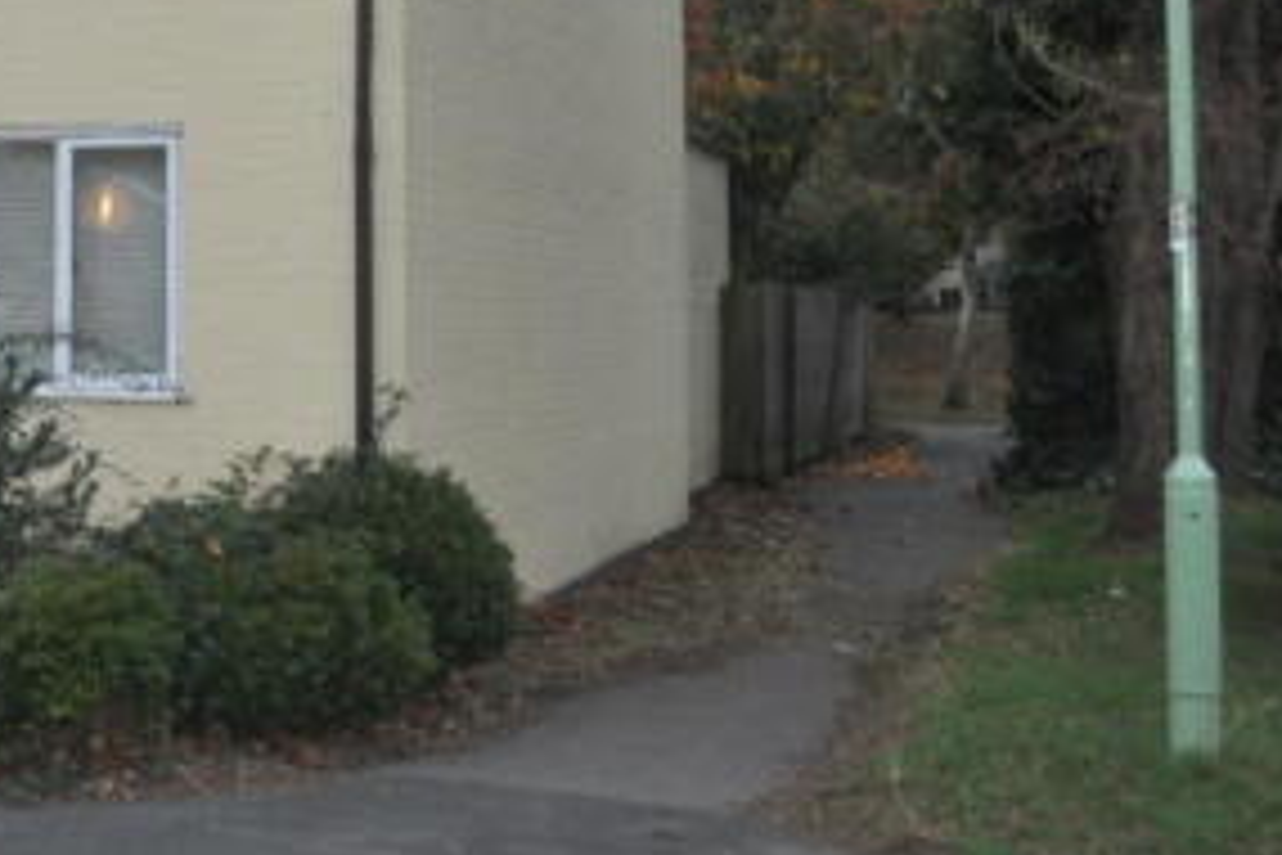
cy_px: -18
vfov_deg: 19.1
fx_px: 2457
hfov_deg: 28.1
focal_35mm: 69
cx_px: 112
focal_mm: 20
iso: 800
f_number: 3.8
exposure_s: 1/100
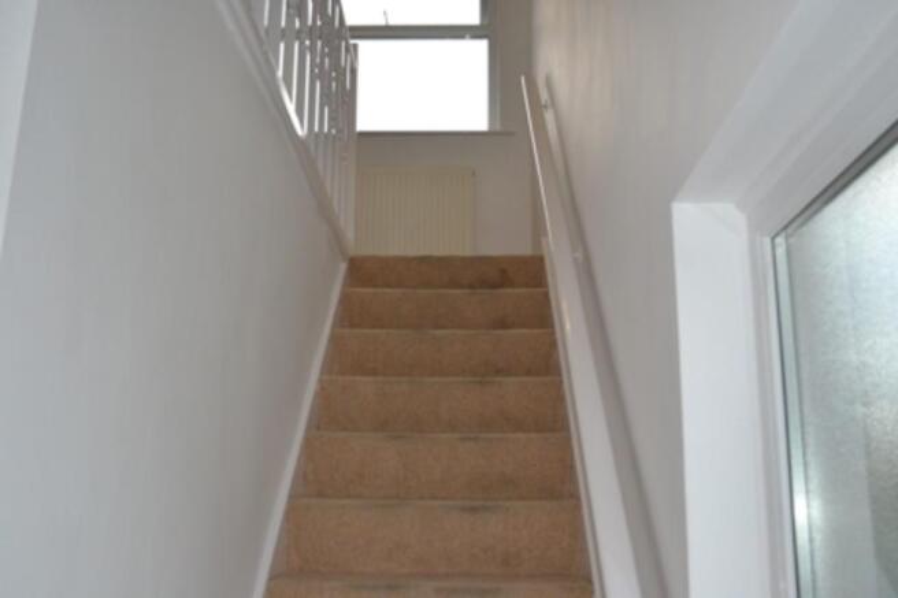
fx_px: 898
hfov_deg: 53.1
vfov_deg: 36.9
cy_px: 299
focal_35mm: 36
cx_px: 449
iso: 220
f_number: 4
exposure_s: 1/125
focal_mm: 24
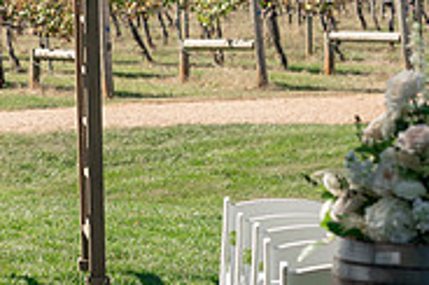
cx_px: -7
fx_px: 3259
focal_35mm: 274
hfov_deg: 7.5
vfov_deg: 5.0
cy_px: -6
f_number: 4.5
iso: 100
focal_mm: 85
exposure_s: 1/500
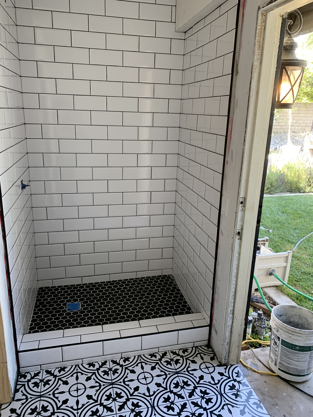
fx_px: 313
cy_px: 208
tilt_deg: -15.6
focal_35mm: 26
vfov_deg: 67.3
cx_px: 156
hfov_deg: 53.1
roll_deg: -2.3
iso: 100
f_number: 1.8
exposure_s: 1/94
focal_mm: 4.25
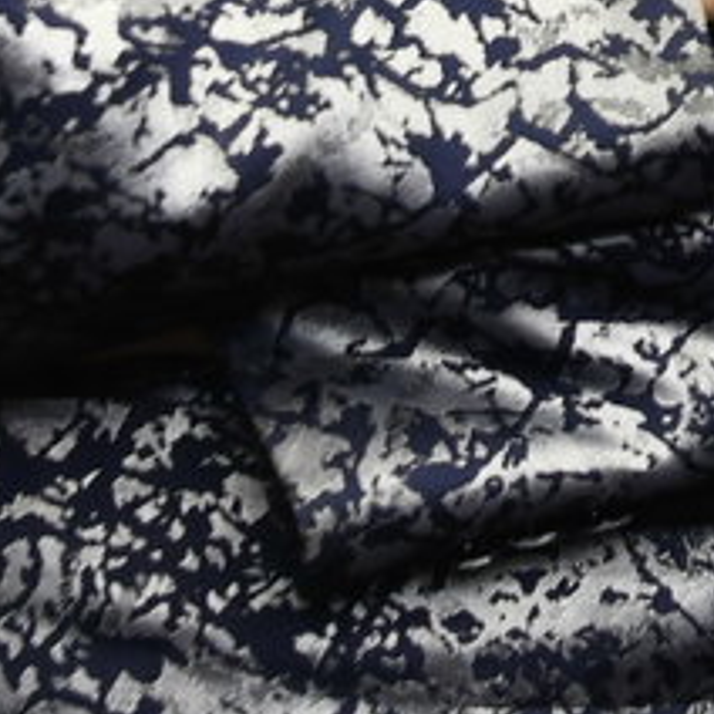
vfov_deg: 6.8
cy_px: -564
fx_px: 5881
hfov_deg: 6.7
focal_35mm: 252
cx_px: 1522
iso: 320
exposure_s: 1/320
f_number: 5.6
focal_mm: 45
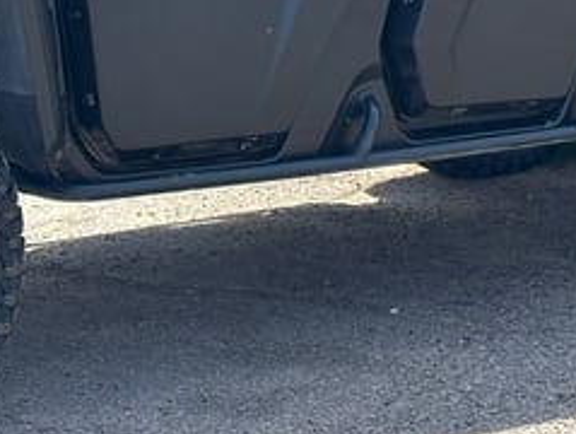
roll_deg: +0.3
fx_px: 2566
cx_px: 294
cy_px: -159
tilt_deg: -2.4
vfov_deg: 9.5
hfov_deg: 12.8
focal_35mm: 154
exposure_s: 1/1009
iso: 64
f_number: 1.78
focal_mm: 6.86
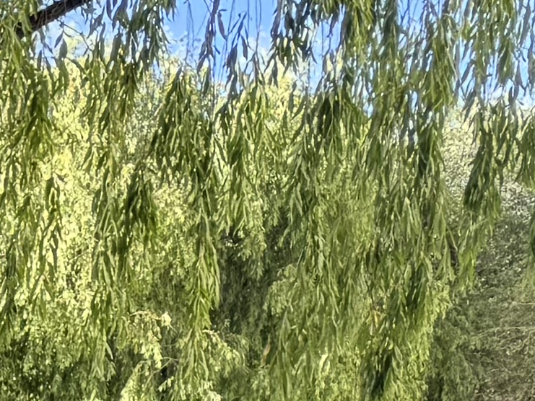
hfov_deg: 8.1
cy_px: 1344
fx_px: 2860
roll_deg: -0.1
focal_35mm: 185
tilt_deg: -9.9
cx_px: -1371
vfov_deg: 6.9
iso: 64
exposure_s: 1/221
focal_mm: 6.76
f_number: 1.78
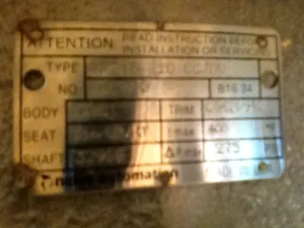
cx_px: 152
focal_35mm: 35
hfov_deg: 52.6
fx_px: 307
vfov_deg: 40.7
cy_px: 114
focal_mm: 1.85
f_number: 2.4
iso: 640
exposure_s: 1/30
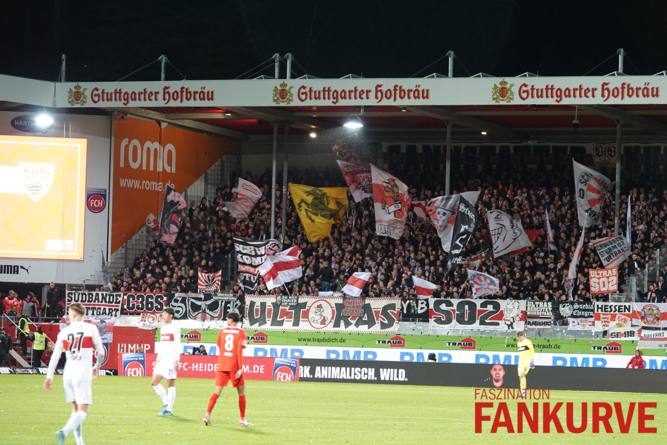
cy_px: 222
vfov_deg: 7.8
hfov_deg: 11.6
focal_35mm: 177
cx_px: 334
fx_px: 3279
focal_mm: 64.84
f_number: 4
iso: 800
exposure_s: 1/50
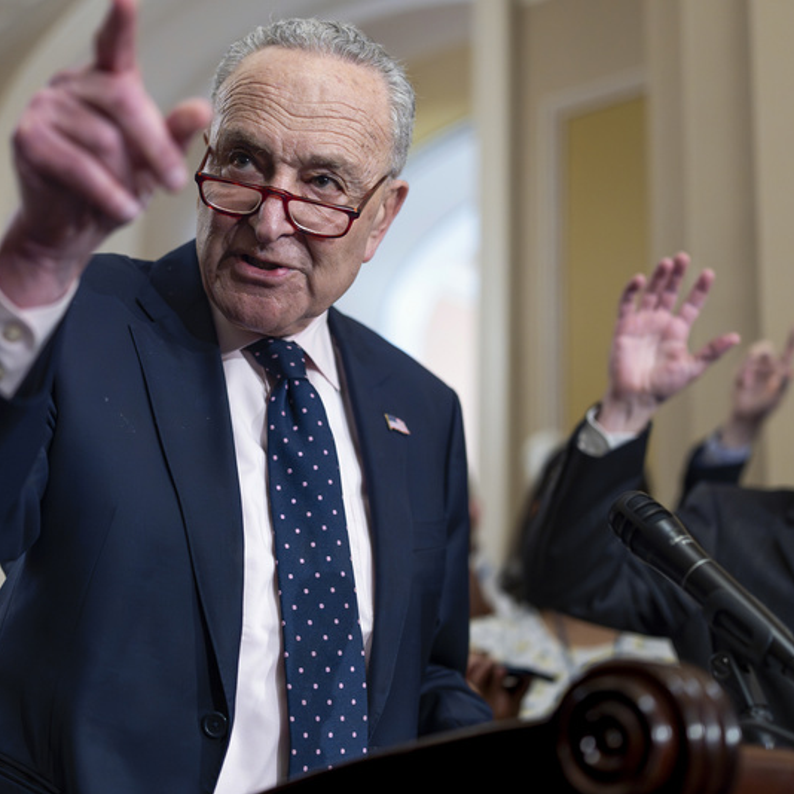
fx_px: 1479
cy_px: 448
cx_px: 349
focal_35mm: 57
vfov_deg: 30.0
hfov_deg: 30.0
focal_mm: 35
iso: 2500
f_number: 1.4
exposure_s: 1/400
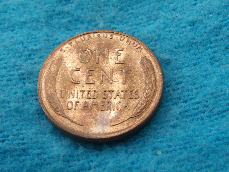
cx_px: 98
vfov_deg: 19.1
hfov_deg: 25.3
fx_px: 509
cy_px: 83
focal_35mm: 77
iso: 173
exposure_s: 1/30
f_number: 5.3
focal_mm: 9.2
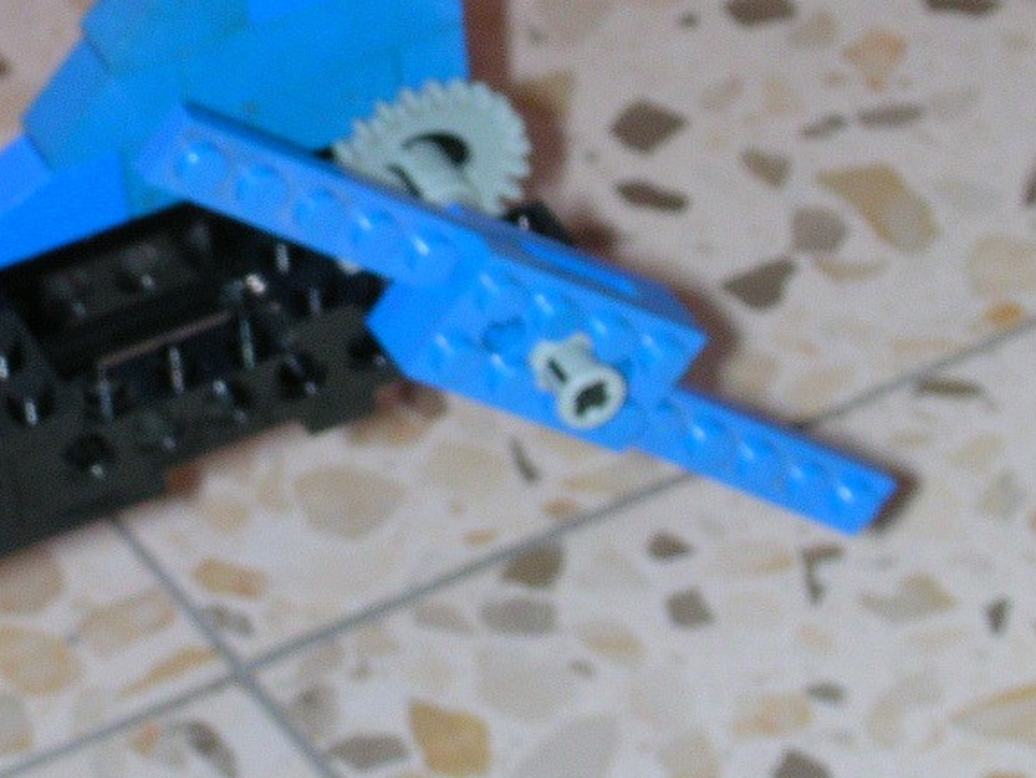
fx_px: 5928
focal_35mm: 198
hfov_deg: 10.0
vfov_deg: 7.5
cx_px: 215
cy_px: 168
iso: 195
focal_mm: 16.8
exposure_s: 1/60
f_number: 8
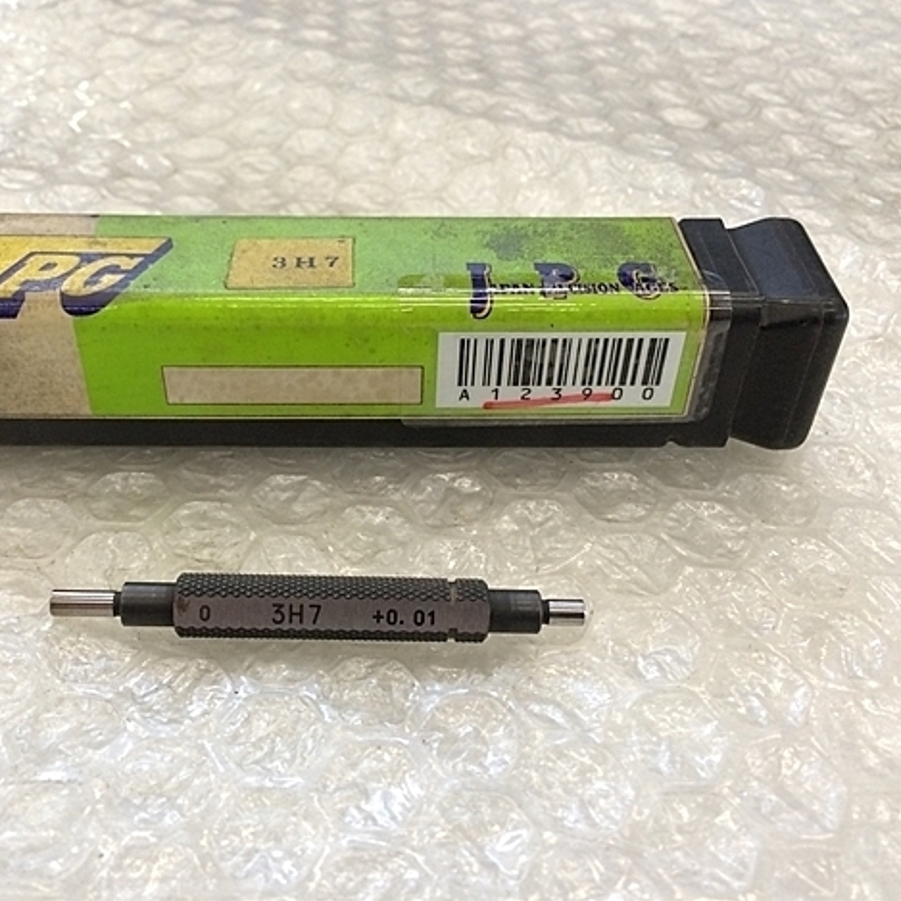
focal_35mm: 35
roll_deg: -3.6
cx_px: 361
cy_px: 444
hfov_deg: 47.0
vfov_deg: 47.2
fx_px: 1031
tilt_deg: -43.6
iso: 64
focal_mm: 4.15
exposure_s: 1/30
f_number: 2.2
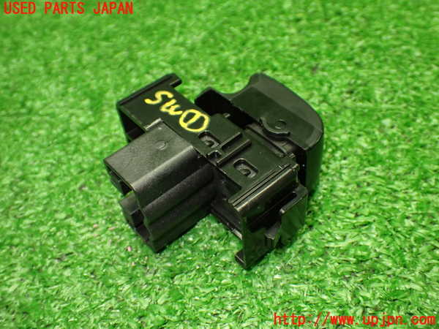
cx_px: 220
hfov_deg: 49.0
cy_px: 164
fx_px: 482
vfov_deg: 37.7
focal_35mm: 38
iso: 800
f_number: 2.7
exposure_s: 1/100
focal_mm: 6.83
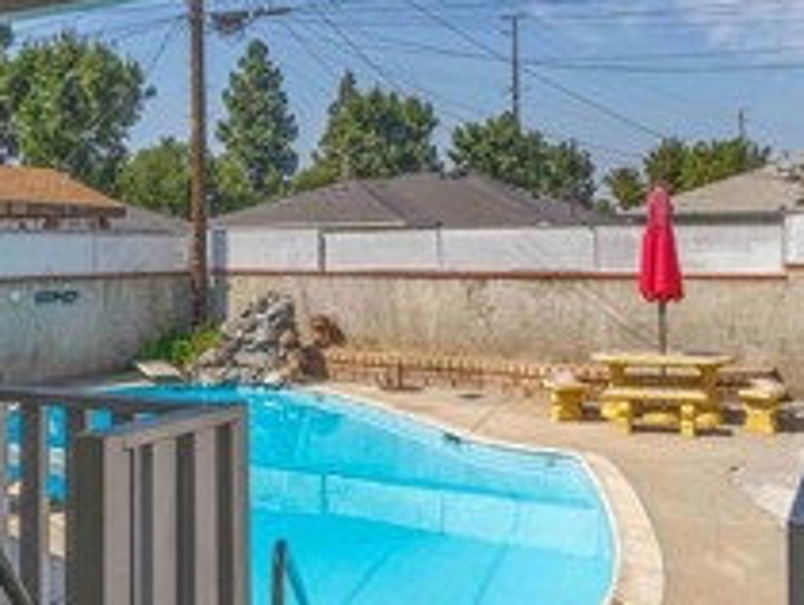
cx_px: 352
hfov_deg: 45.6
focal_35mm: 41
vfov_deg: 35.0
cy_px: 232
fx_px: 953
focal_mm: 14
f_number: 8
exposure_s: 1/250
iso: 100
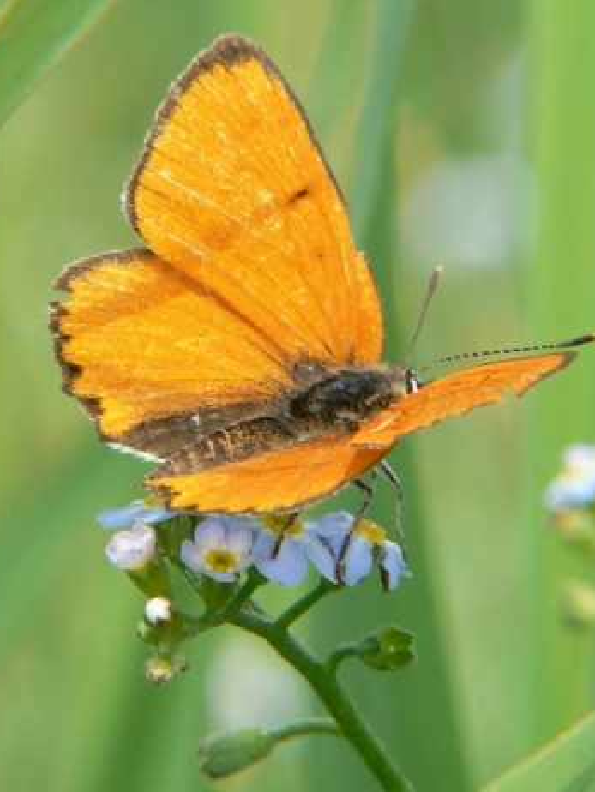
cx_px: 322
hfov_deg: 6.8
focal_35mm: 219
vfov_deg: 9.0
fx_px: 5014
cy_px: 399
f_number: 8
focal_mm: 31.6
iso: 80
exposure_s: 1/125
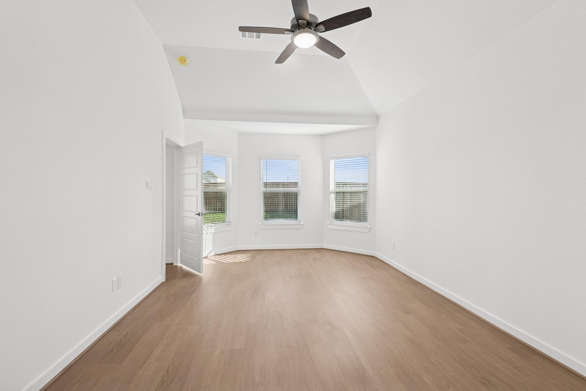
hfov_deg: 96.7
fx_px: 261
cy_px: 196
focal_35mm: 16
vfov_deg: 73.8
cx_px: 293
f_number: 9
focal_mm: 16
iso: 160
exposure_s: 1/13
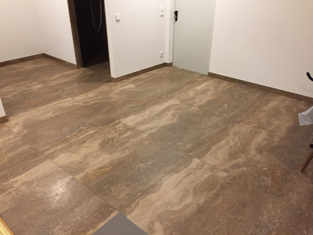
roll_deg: +0.4
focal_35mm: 29
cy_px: 118
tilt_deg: -28.4
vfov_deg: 48.2
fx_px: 262
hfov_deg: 61.7
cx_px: 156
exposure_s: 1/33
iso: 250
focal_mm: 4.15
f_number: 2.2
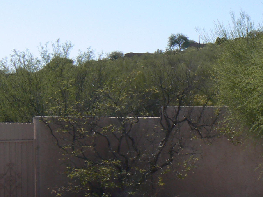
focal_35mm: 90
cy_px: 139
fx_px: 684
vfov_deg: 16.4
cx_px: 247
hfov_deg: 21.2
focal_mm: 6
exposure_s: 1/400
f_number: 7.1
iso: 80
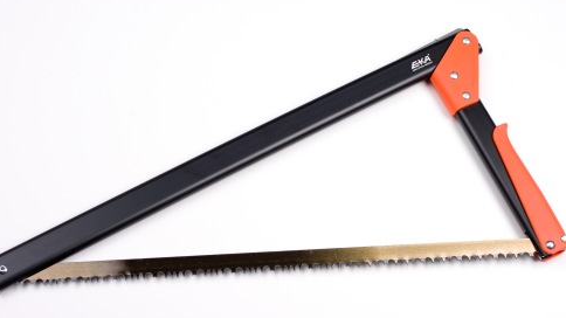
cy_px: 184
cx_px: 277
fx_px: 1245
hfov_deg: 25.6
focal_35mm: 83
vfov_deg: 14.5
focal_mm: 50
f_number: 9
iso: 100
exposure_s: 1/30
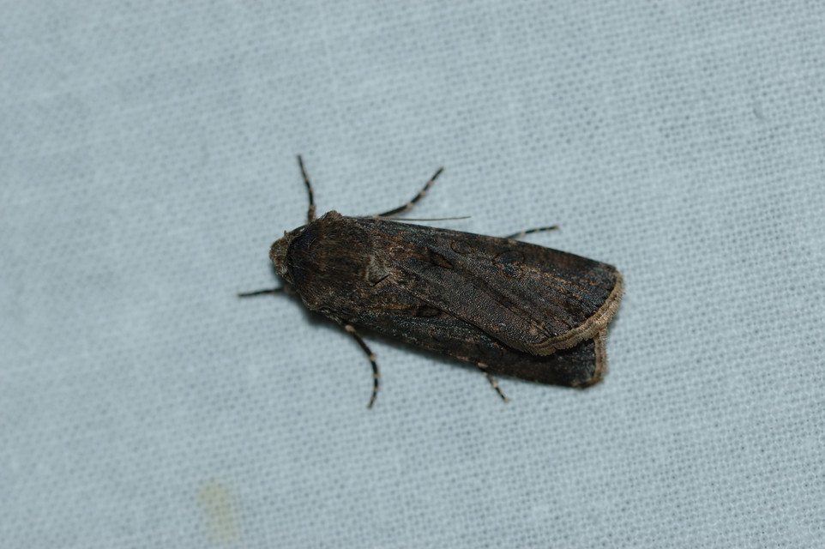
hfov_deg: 13.0
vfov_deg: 8.7
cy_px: 274
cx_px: 412
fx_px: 3607
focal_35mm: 158
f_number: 8
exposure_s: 1/60
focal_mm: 105
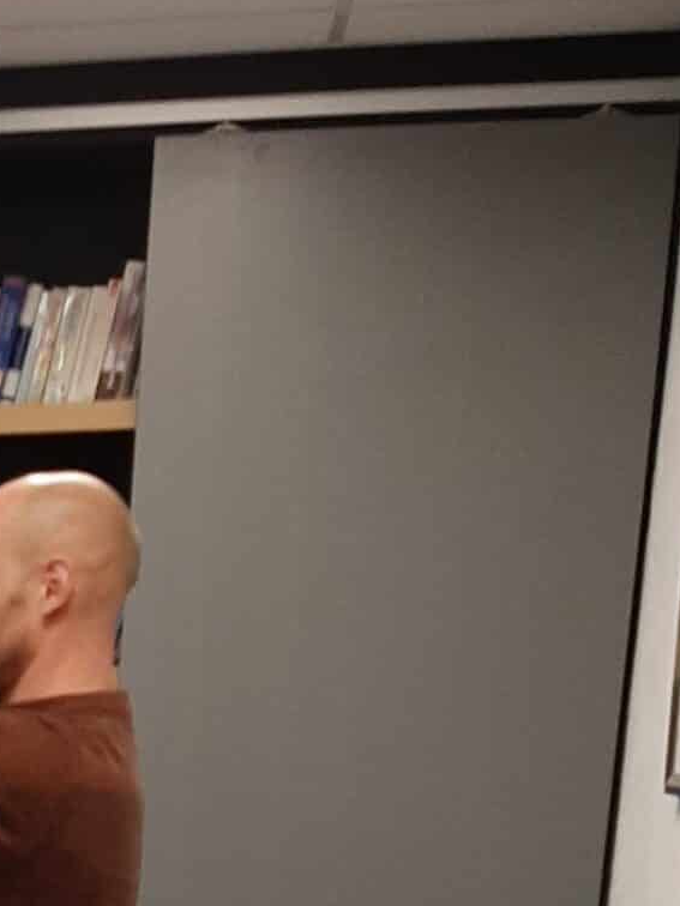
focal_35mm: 99
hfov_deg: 13.4
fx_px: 2593
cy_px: 1310
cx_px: -546
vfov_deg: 18.0
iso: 64
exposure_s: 1/50
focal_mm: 3.93
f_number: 1.7
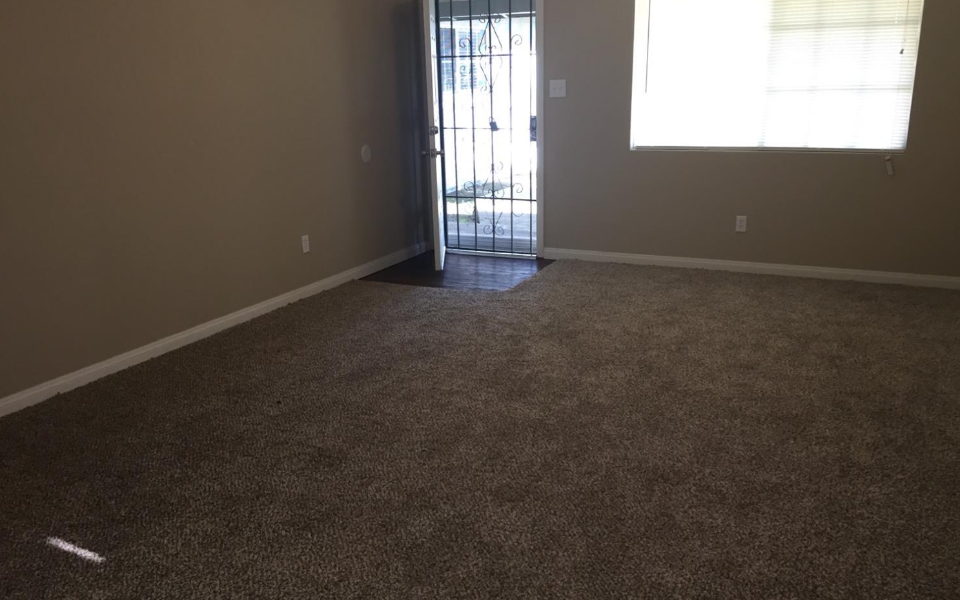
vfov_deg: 40.5
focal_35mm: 31
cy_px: 335
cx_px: 481
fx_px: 811
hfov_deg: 61.2
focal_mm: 4.15
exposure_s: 1/30
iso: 64
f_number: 2.2
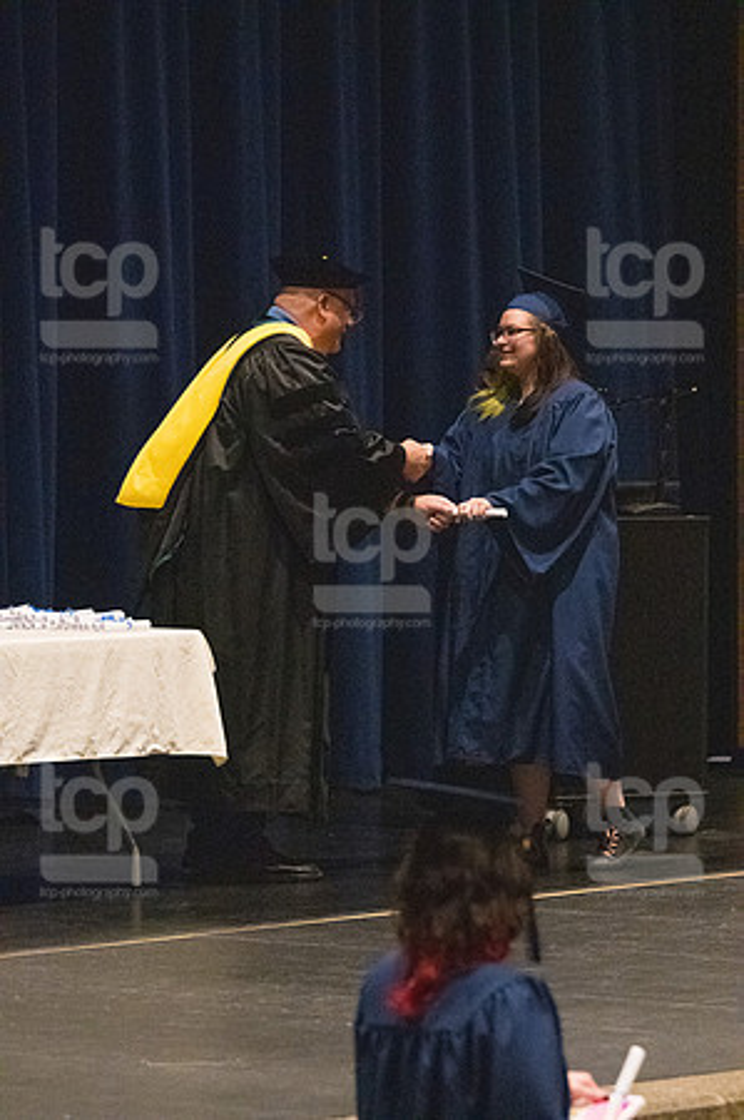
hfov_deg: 7.3
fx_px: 5810
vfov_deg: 11.0
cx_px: 372
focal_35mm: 187
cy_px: 560
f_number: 3.2
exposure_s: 1/400
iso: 10000
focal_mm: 125
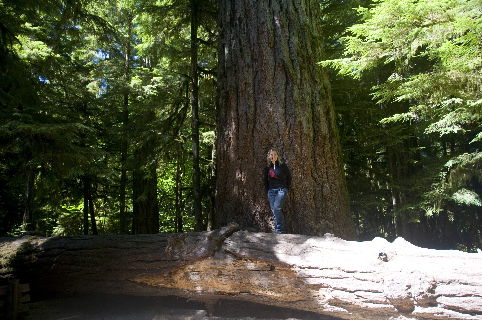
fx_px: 361
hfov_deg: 67.4
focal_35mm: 27
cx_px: 241
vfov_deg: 47.8
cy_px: 160
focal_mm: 18
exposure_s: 1/250
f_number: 3.5
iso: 220
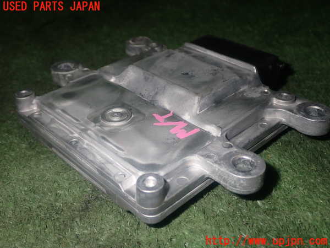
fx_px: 391
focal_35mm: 41
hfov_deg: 45.8
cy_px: 124
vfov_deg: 35.1
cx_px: 165
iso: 200
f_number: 8
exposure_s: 1/40
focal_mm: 7.31
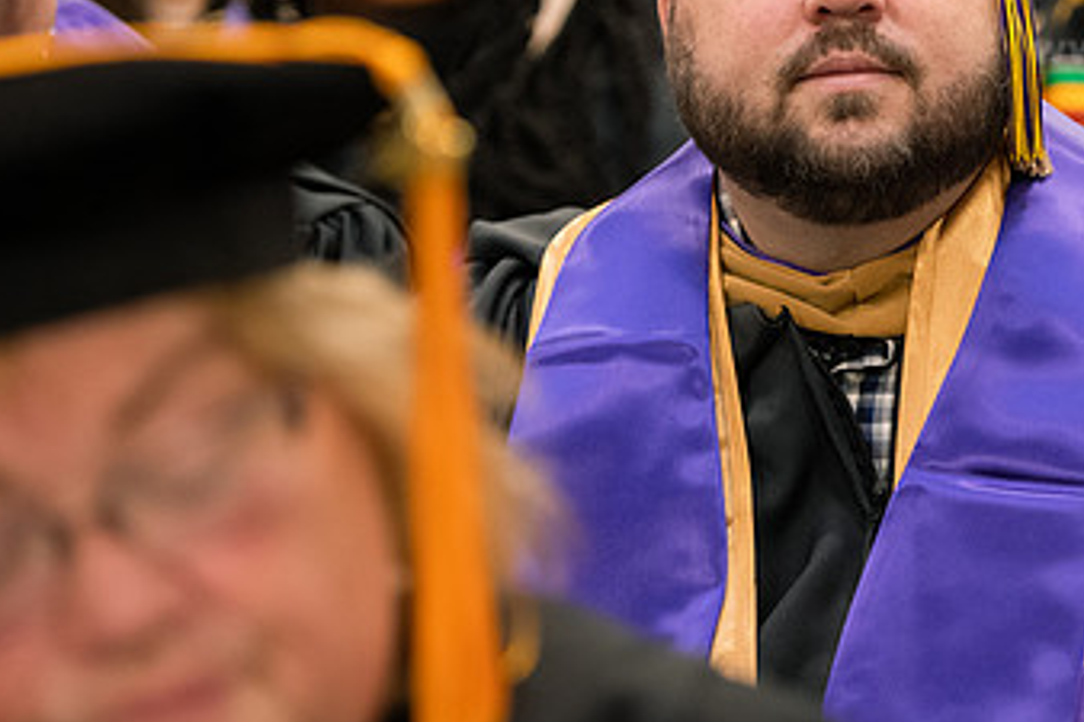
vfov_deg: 7.2
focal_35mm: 189
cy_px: 117
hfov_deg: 10.8
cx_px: 885
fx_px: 5688
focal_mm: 110
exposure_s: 1/200
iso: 3200
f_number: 3.2
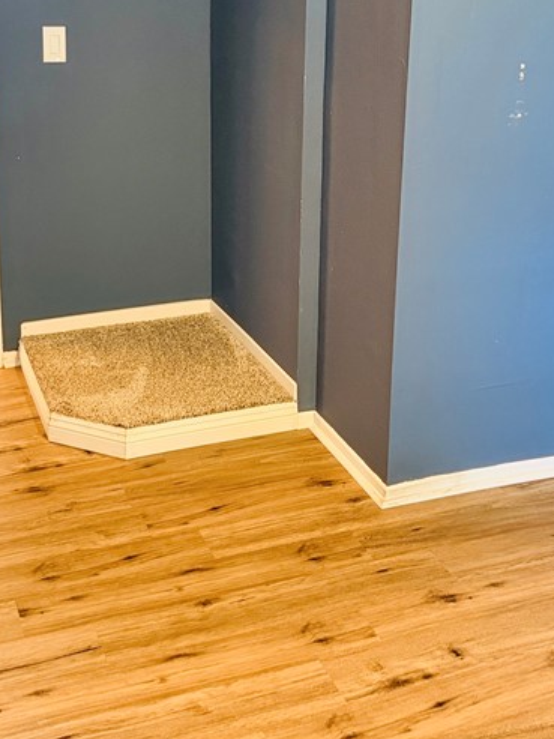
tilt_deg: -15.8
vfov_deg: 37.5
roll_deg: -1.1
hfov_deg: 29.1
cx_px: 252
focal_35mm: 50
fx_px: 1067
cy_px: 210
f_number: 1.78
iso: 640
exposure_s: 1/40
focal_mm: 6.76
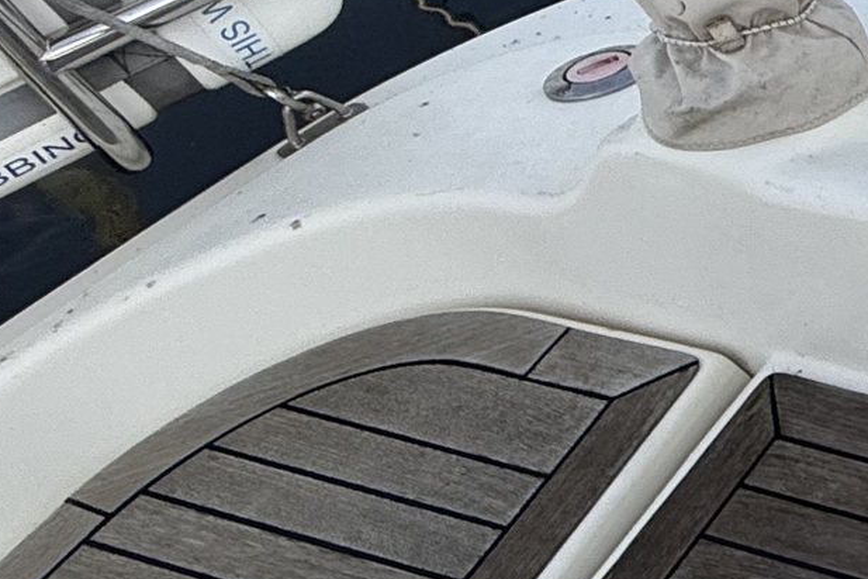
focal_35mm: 59
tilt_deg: -44.6
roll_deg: -1.8
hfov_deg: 19.6
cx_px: 1715
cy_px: -96
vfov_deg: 21.5
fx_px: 1422
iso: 50
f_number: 2.2
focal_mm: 2.22
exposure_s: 1/751
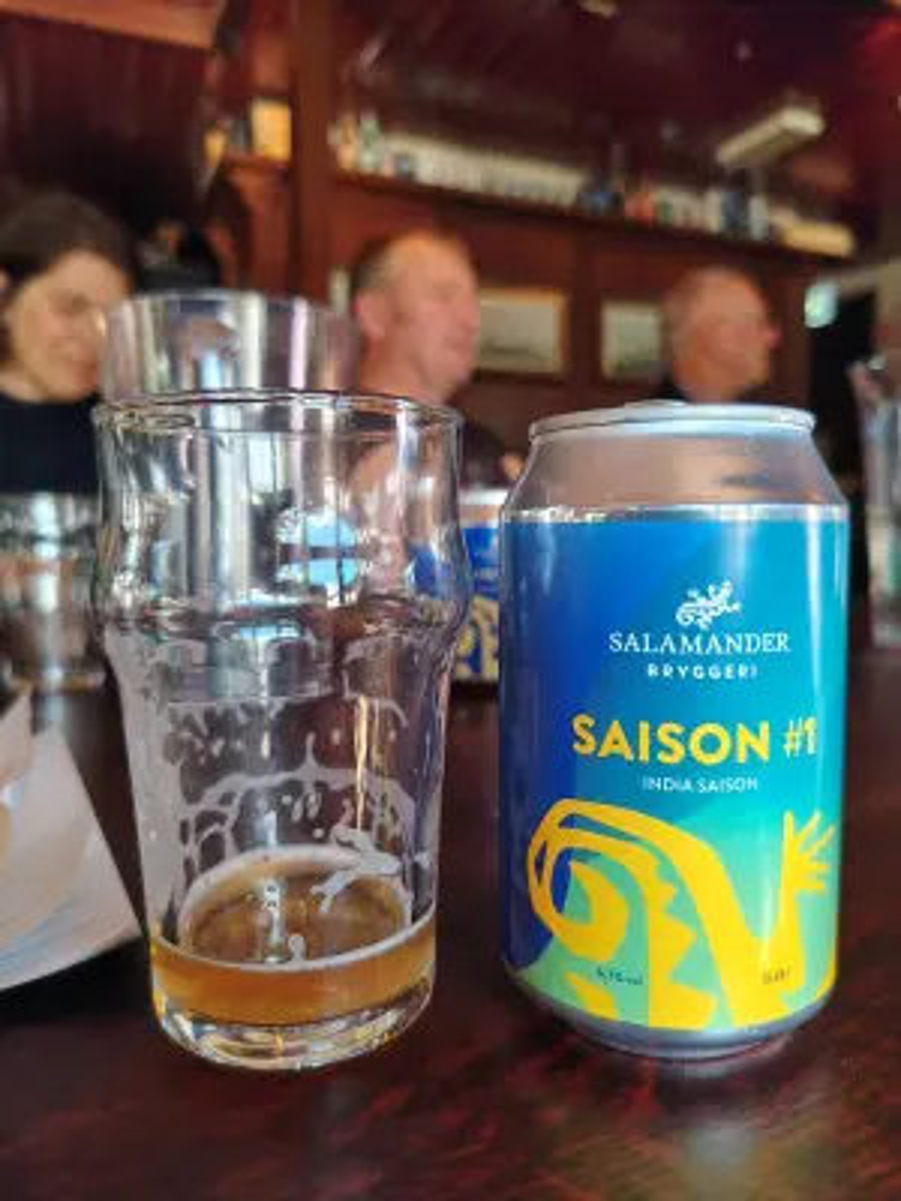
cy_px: 600
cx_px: 450
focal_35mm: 24
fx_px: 833
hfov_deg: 56.8
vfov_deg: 71.6
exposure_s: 1/33.3
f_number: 1.75
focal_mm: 5.25
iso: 253
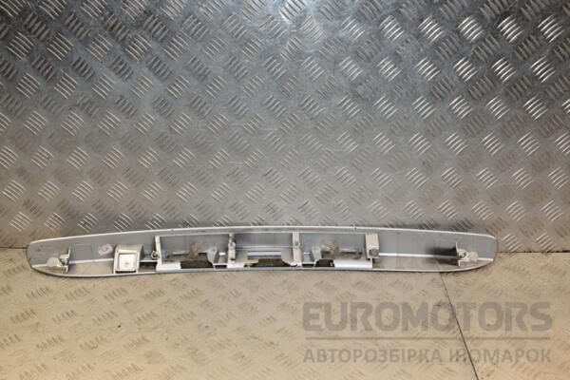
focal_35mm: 39
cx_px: 285
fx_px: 617
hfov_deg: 49.6
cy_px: 190
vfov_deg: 34.2
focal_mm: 26
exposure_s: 1/200
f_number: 9
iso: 800
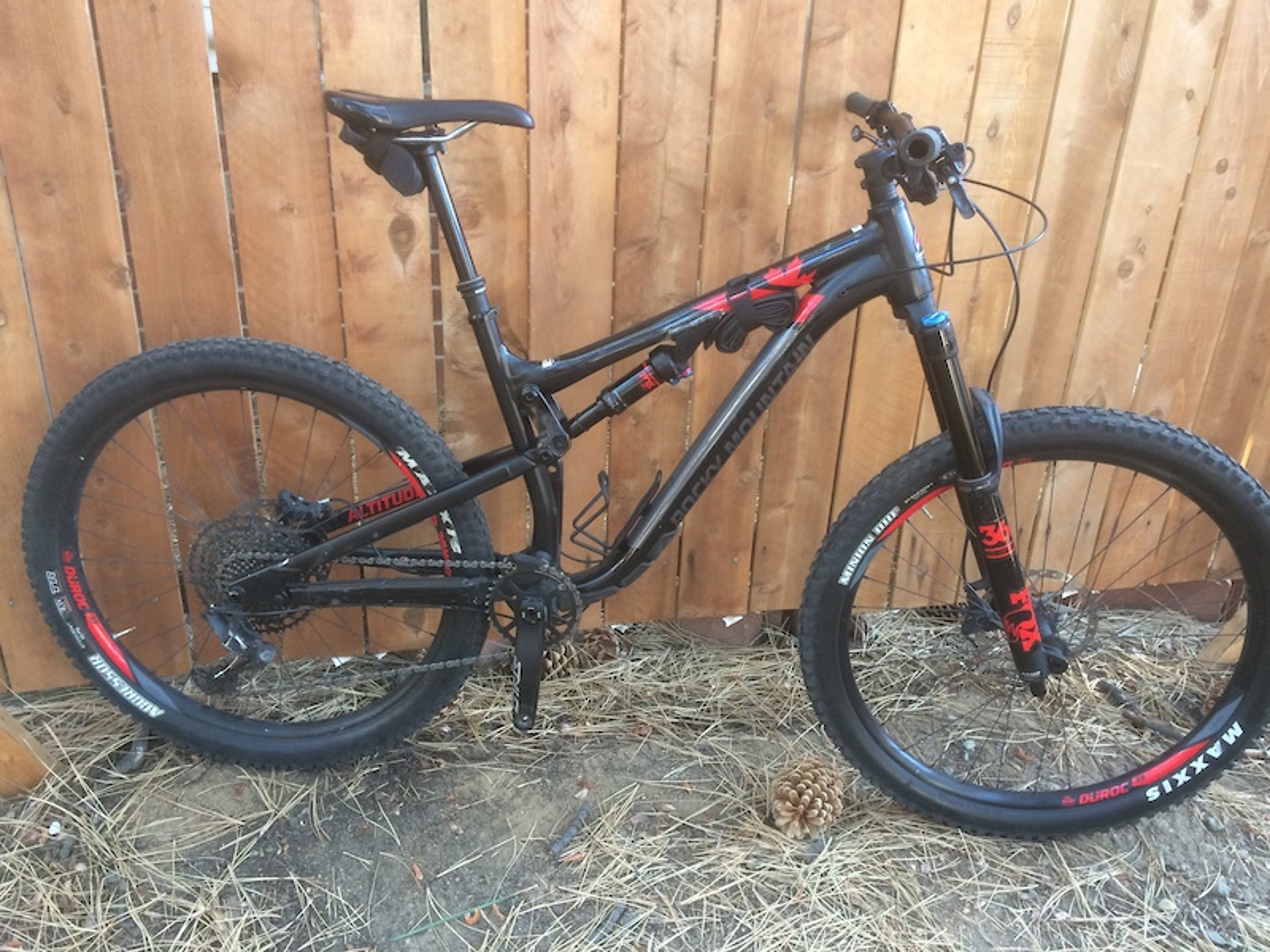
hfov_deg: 61.7
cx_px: 635
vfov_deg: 48.2
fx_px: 1064
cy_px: 476
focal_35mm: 29
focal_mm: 4.15
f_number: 2.2
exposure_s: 1/30
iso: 100
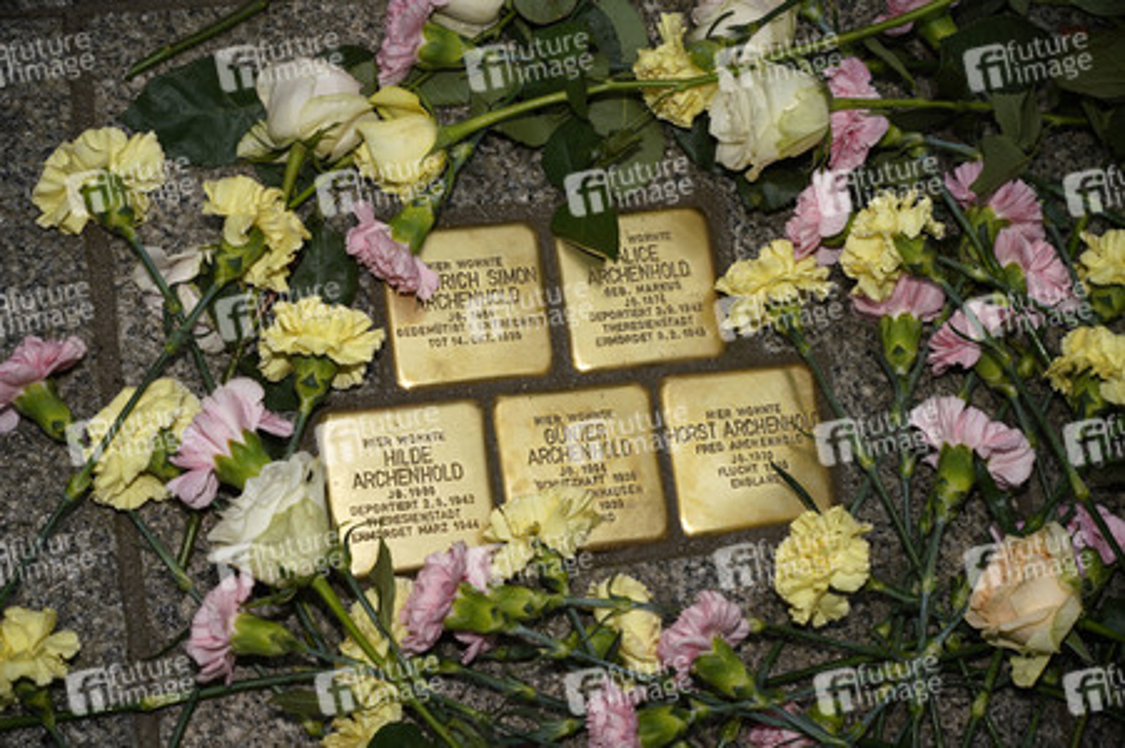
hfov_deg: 30.1
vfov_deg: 20.3
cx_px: 562
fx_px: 2092
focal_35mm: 67
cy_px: 374
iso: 200
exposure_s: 1/400
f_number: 5.6
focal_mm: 67
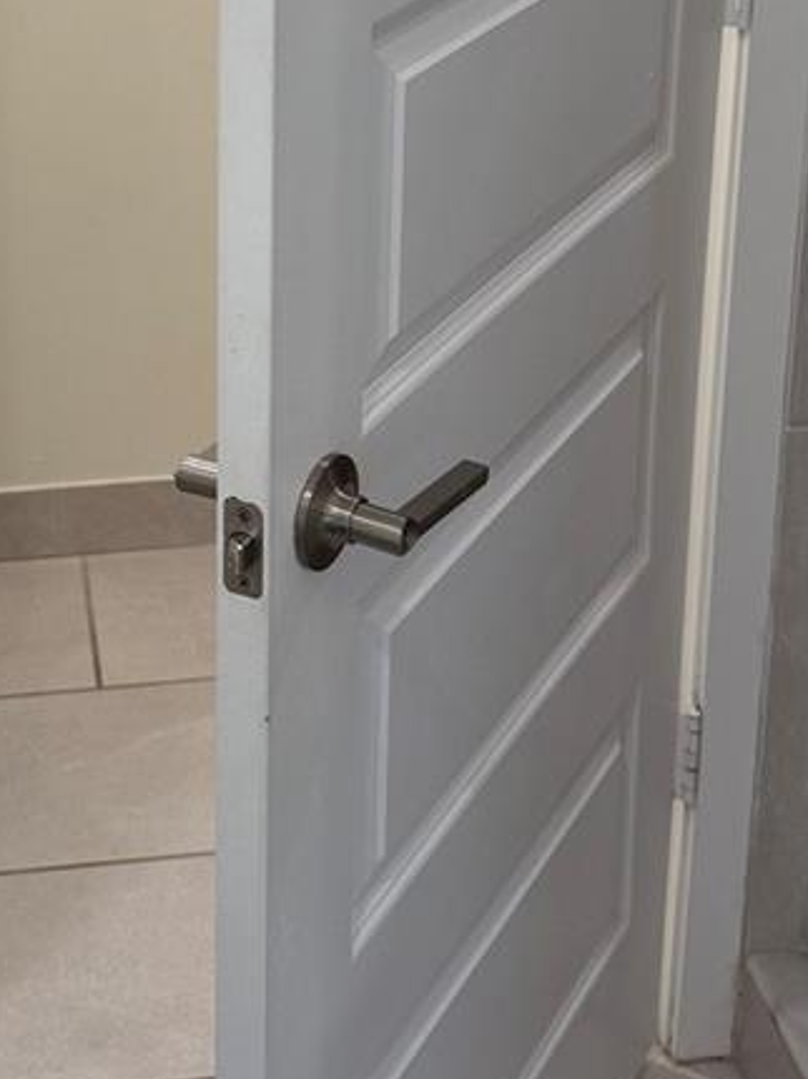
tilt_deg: -16.3
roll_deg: -1.5
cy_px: 13
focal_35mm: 67
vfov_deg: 27.4
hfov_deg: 21.9
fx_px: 2087
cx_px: 314
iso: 125
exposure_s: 1/120
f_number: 1.78
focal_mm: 6.76
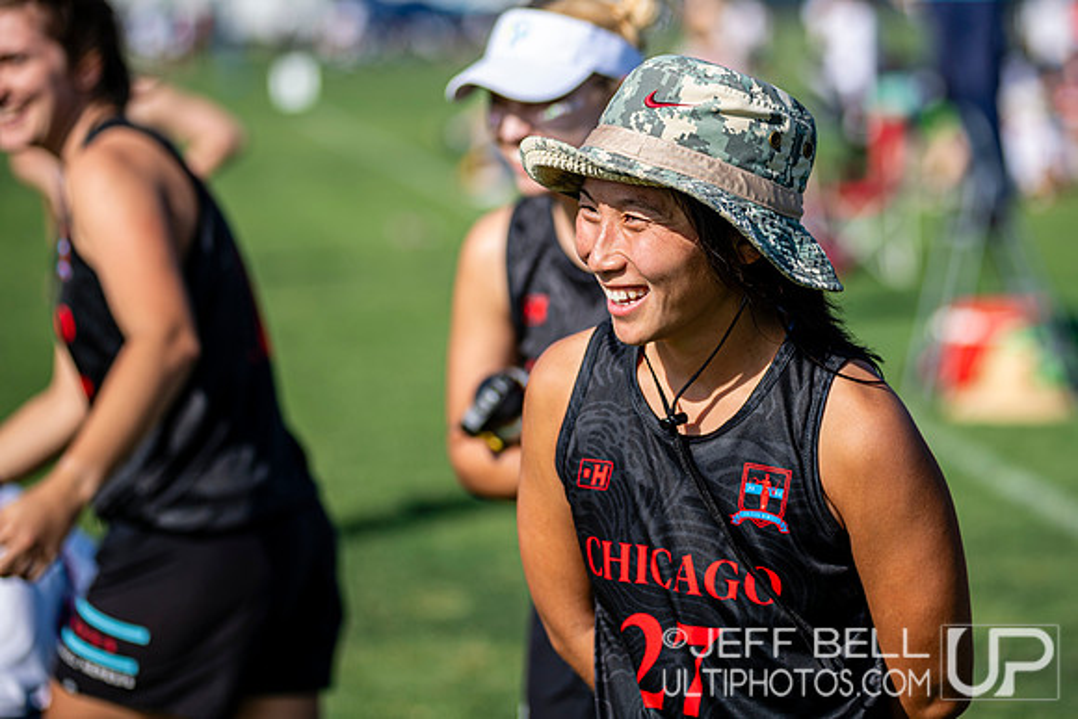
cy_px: 268
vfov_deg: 9.1
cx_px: 676
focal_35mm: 150
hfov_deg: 13.6
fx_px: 4506
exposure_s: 1/1600
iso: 100
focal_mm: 120
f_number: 3.2
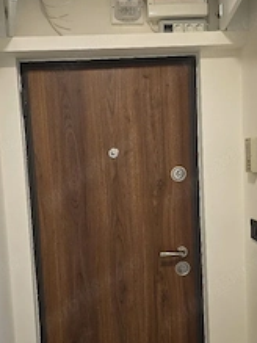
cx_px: 122
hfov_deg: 34.3
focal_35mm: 42
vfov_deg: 44.8
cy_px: 190
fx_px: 416
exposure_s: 1/101
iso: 160
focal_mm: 6.3
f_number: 1.7
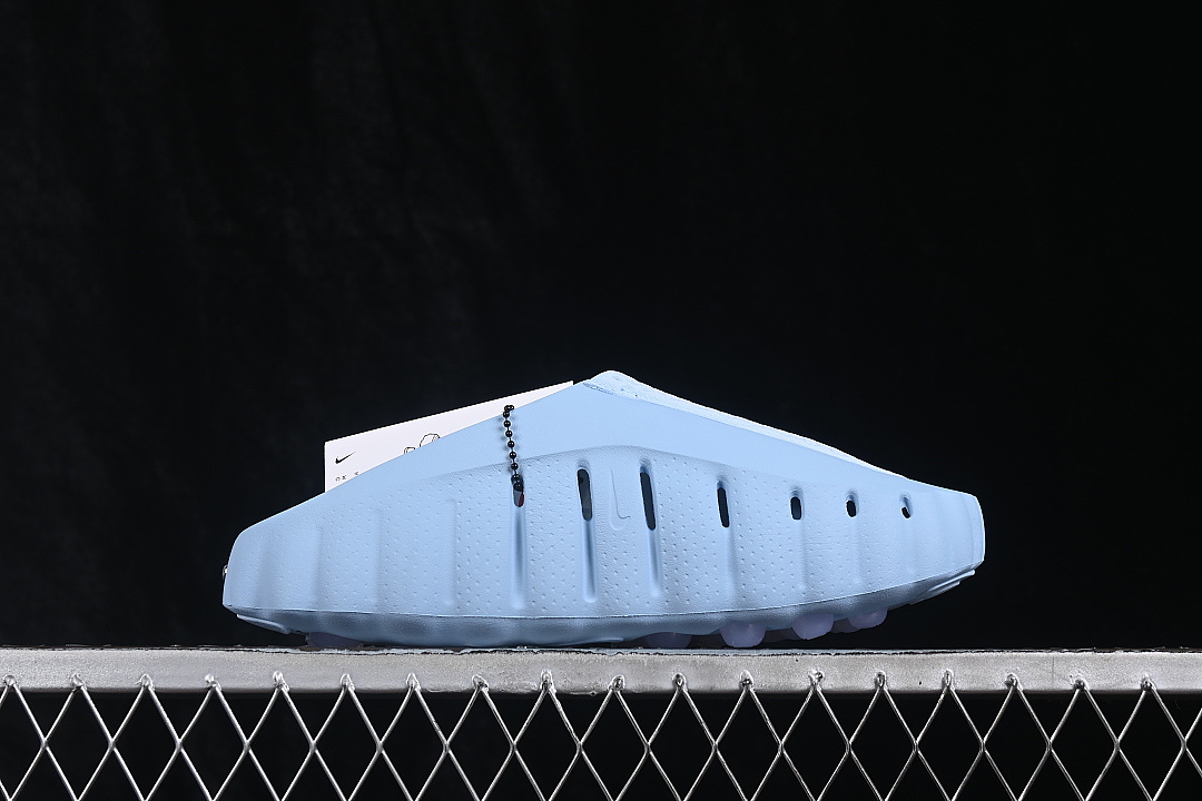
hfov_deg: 27.0
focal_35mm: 75
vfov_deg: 18.2
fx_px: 2504
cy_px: 400
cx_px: 601
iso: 160
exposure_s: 1/80
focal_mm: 50
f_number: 8
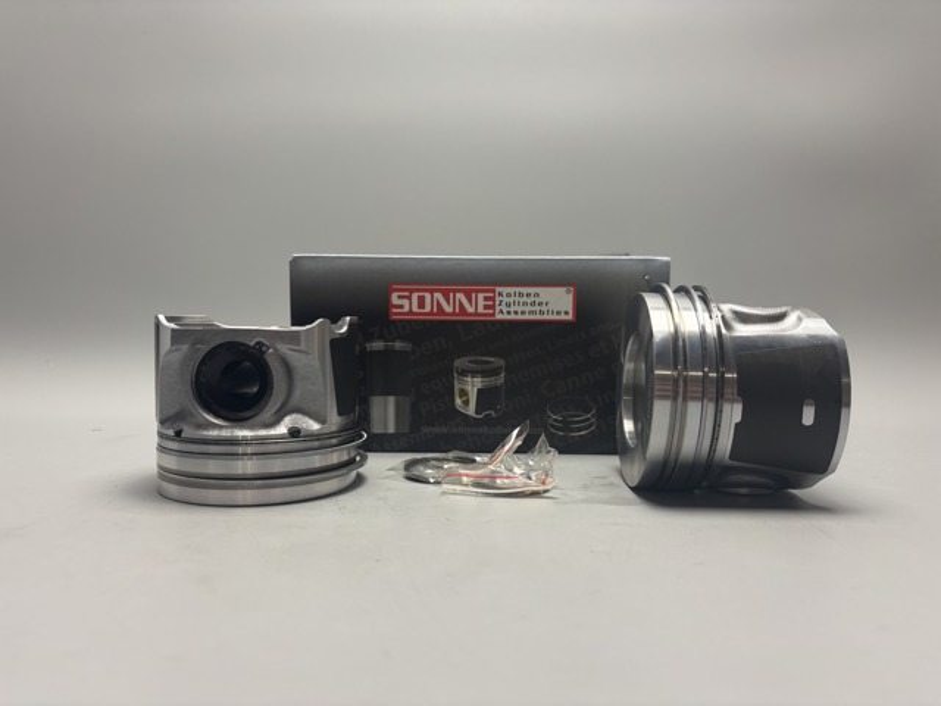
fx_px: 707
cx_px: 470
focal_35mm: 26
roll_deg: -0.4
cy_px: 353
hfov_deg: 67.3
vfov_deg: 53.1
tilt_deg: -2.4
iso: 80
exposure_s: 1/50
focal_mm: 5.96
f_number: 1.6
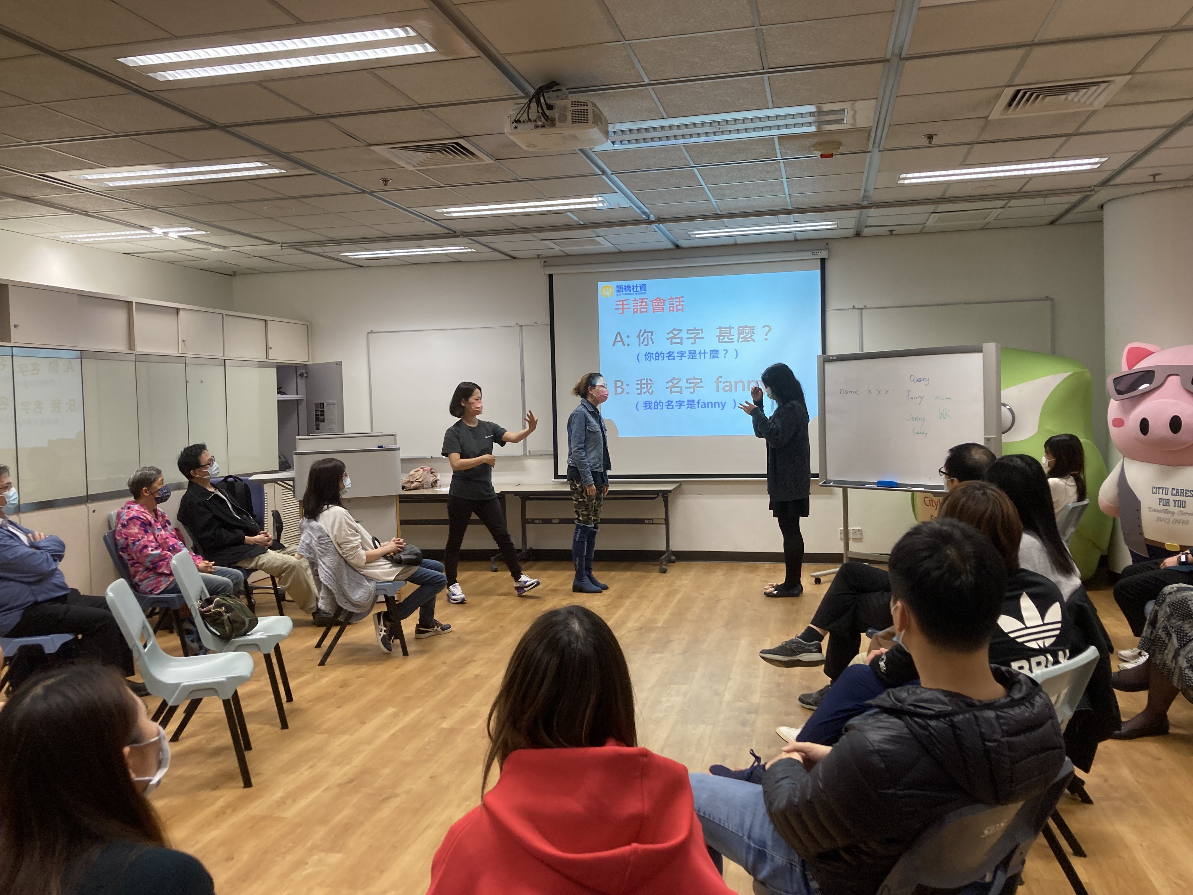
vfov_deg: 49.7
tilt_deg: -1.9
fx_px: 965
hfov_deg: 63.4
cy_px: 448
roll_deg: +1.2
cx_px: 596
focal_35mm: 28
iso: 100
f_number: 1.8
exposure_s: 1/50
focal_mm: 3.99
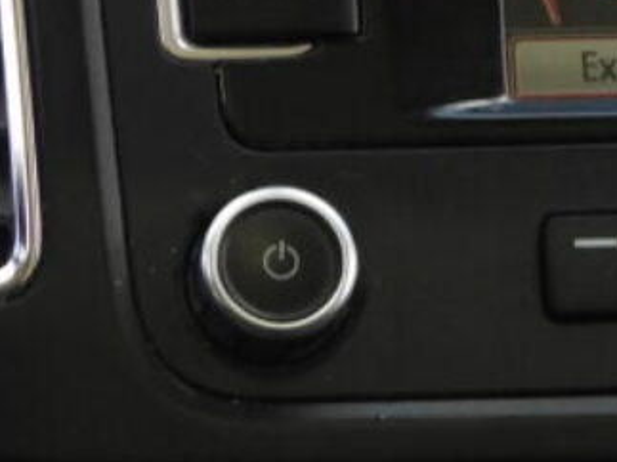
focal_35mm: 347
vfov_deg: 4.3
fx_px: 6183
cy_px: -145
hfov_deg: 5.7
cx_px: 781
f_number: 3.5
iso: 100
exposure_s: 1/60
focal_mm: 12.6
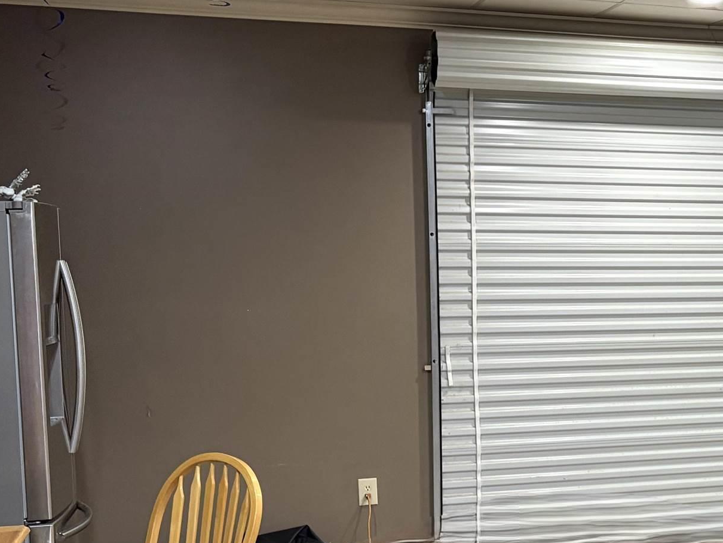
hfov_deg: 27.4
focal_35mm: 66
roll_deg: +0.8
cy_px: 369
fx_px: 1379
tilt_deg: -4.4
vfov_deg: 22.2
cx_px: 749
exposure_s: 1/60
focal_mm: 5.96
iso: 320
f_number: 1.6
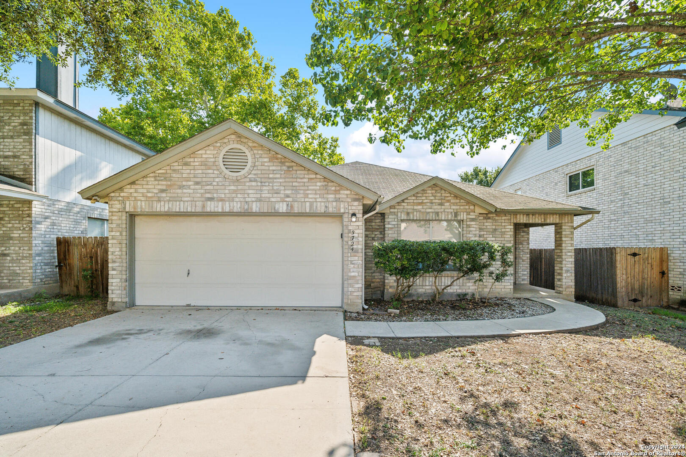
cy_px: 228
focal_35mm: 15
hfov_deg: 100.4
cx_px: 343
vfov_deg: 77.3
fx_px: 286
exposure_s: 1/800
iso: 800
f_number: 8
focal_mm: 15
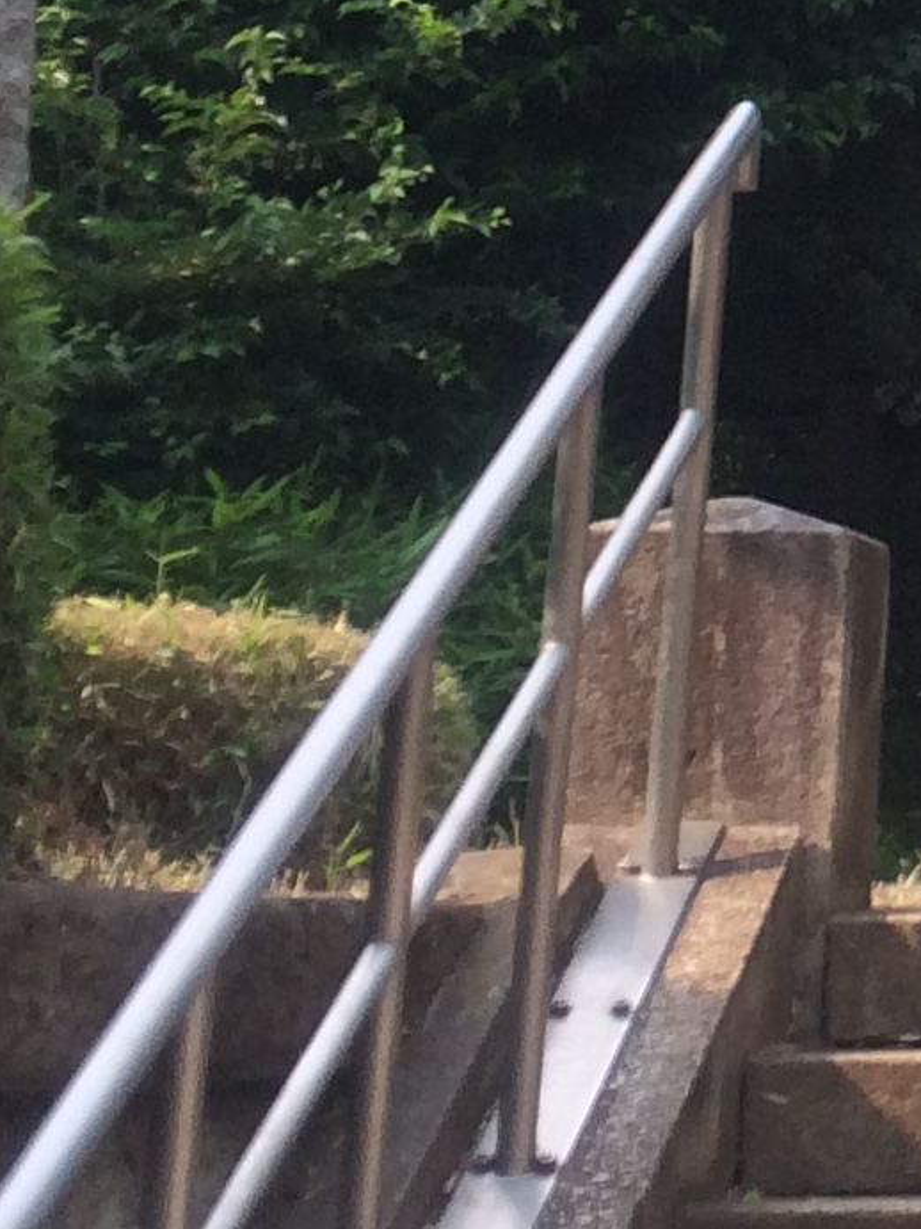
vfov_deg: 14.0
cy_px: -217
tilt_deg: +12.6
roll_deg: +1.6
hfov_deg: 10.0
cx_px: 1833
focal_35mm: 137
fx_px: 4862
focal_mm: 4.15
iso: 32
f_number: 2.2
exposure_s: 1/631
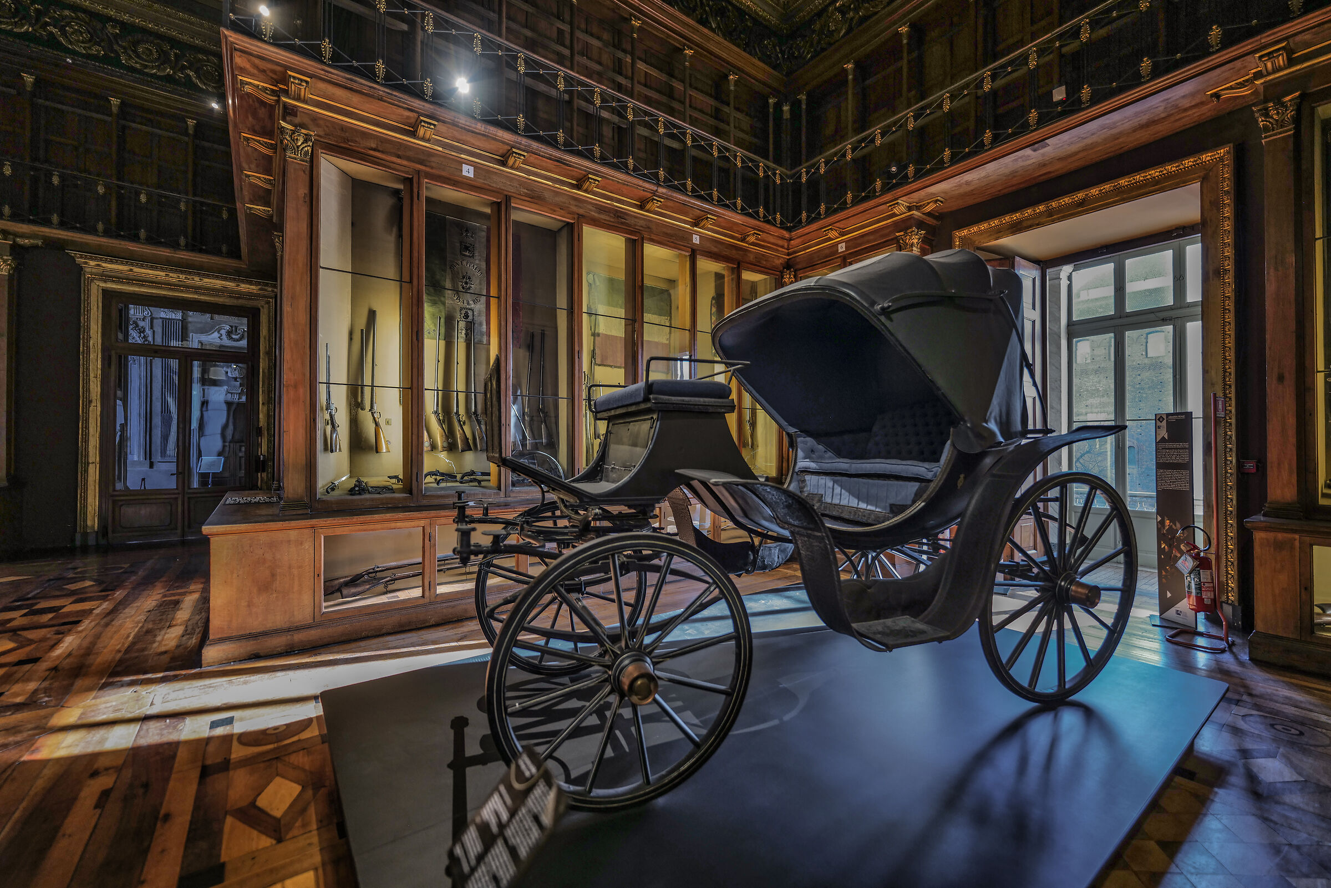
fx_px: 518
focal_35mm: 14
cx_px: 666
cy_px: 444
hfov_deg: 104.2
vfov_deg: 81.3
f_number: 1.4
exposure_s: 1/125
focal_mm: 14
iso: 200
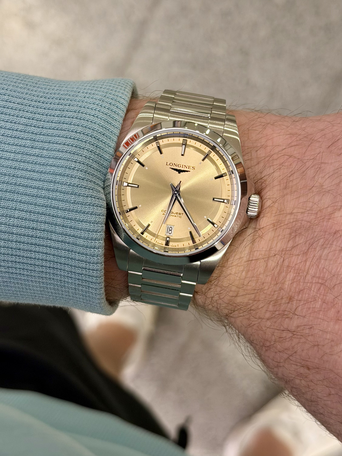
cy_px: 228
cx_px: 171
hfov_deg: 30.3
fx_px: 632
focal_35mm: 48
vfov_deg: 39.7
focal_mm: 6.76
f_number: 1.78
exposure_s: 1/50
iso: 80
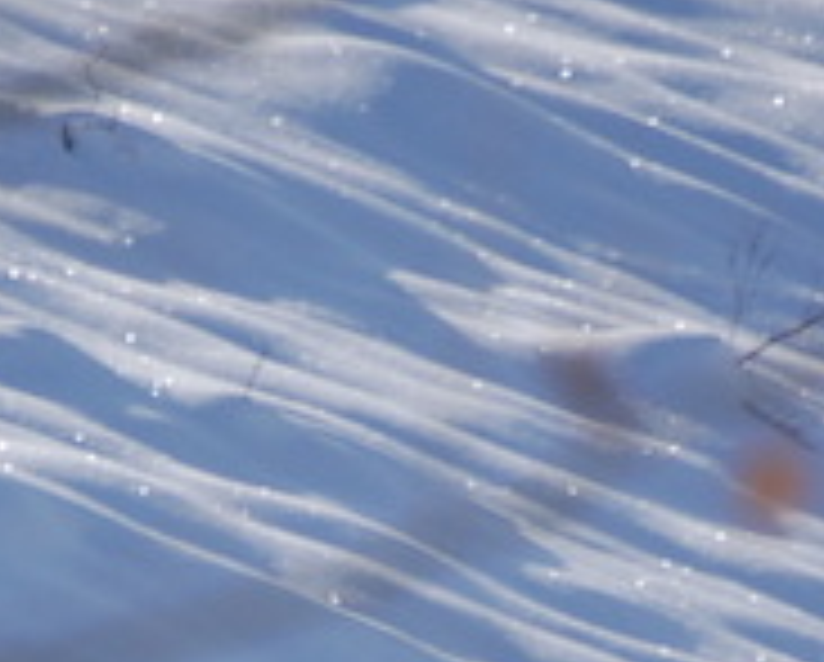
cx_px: 234
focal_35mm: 1165
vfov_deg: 1.3
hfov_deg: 1.7
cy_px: 1056
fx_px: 28457
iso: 320
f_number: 5.6
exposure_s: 1/2000
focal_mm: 200
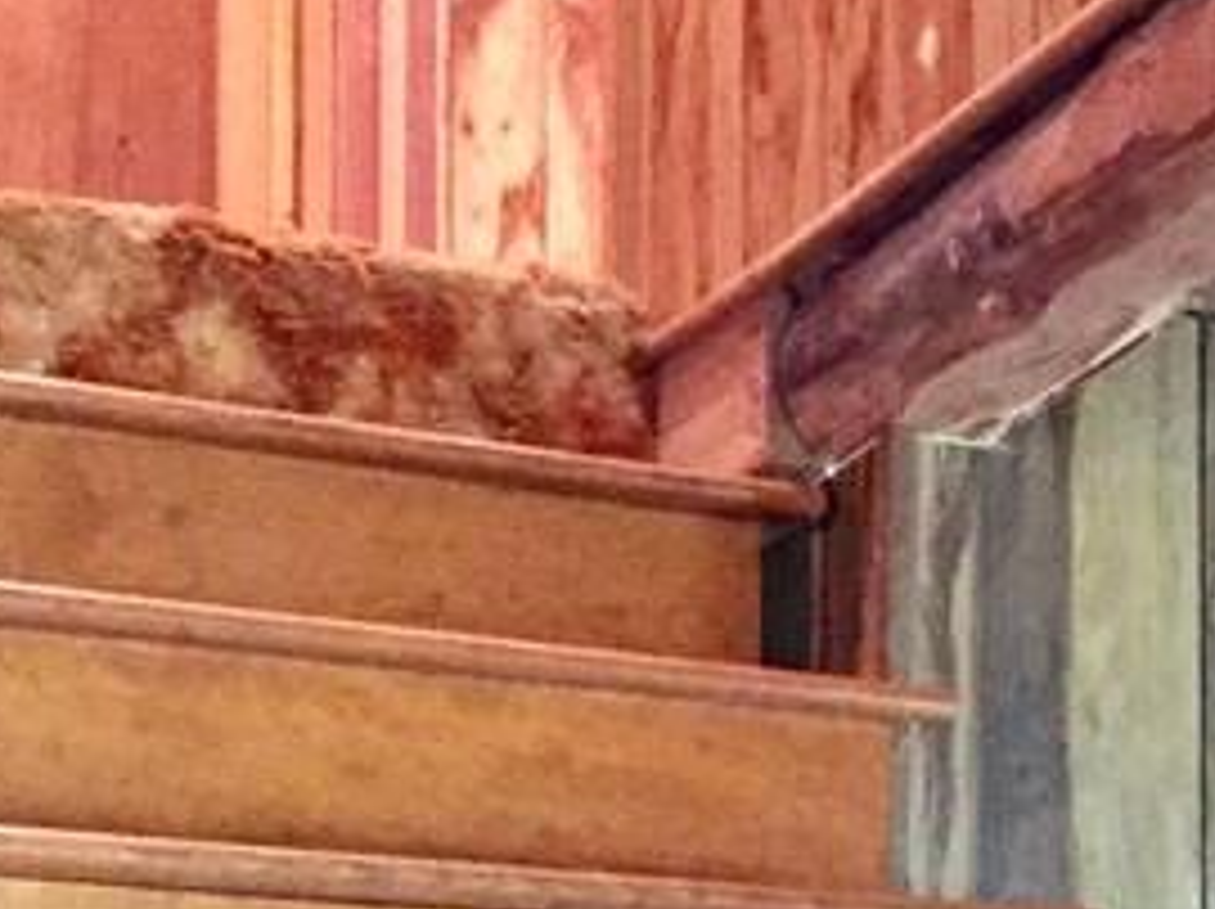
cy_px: 1318
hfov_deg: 17.1
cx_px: 1480
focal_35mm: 110
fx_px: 3858
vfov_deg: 12.8
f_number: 2.2
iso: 400
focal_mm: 4.15
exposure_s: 1/15
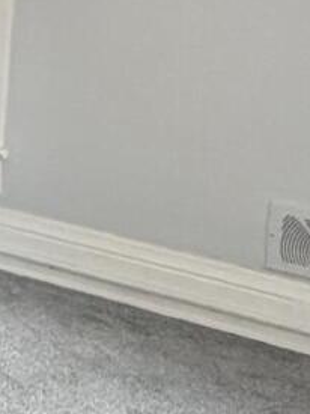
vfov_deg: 18.1
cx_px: -426
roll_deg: -2.4
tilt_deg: -4.5
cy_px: -104
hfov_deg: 11.9
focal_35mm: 102
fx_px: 1219
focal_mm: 2.22
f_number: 2.2
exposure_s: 1/120
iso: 320
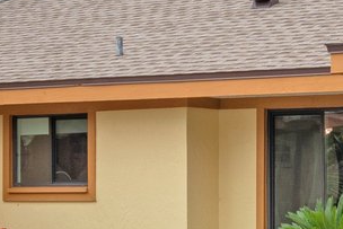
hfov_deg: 13.6
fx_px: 1411
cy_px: 251
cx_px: 354
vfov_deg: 9.2
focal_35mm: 148
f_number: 8
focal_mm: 22
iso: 100
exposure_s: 1/125
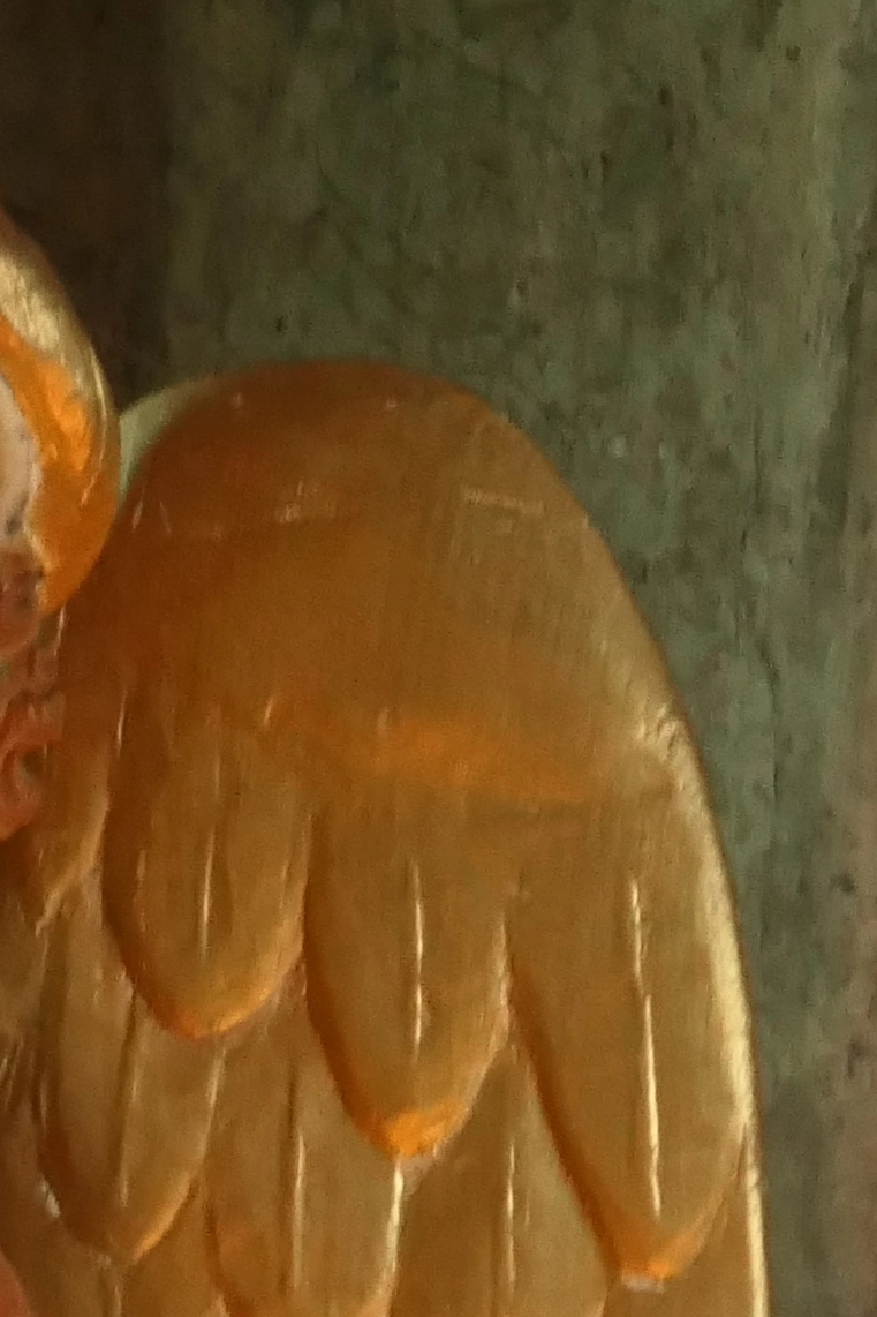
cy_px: 2592
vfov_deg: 6.3
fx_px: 11733
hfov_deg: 4.2
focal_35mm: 321
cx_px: -804
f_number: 4.6
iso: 1600
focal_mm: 24.7
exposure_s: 1/5
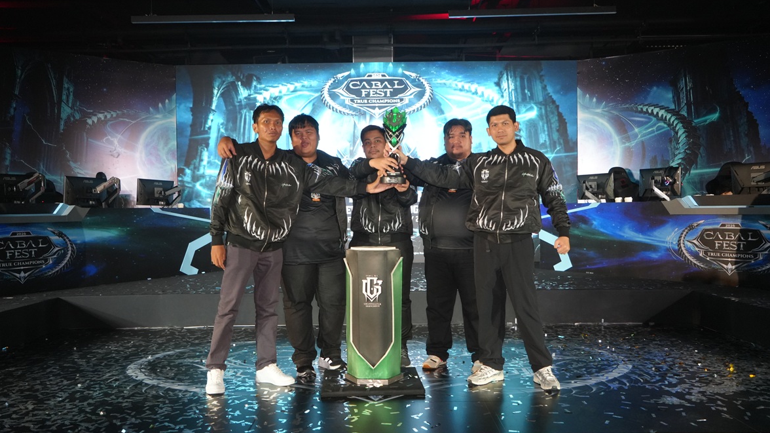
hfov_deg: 62.6
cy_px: 231
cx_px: 378
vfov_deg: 37.7
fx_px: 633
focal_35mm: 31
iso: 4000
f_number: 4
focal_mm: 29
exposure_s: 1/125
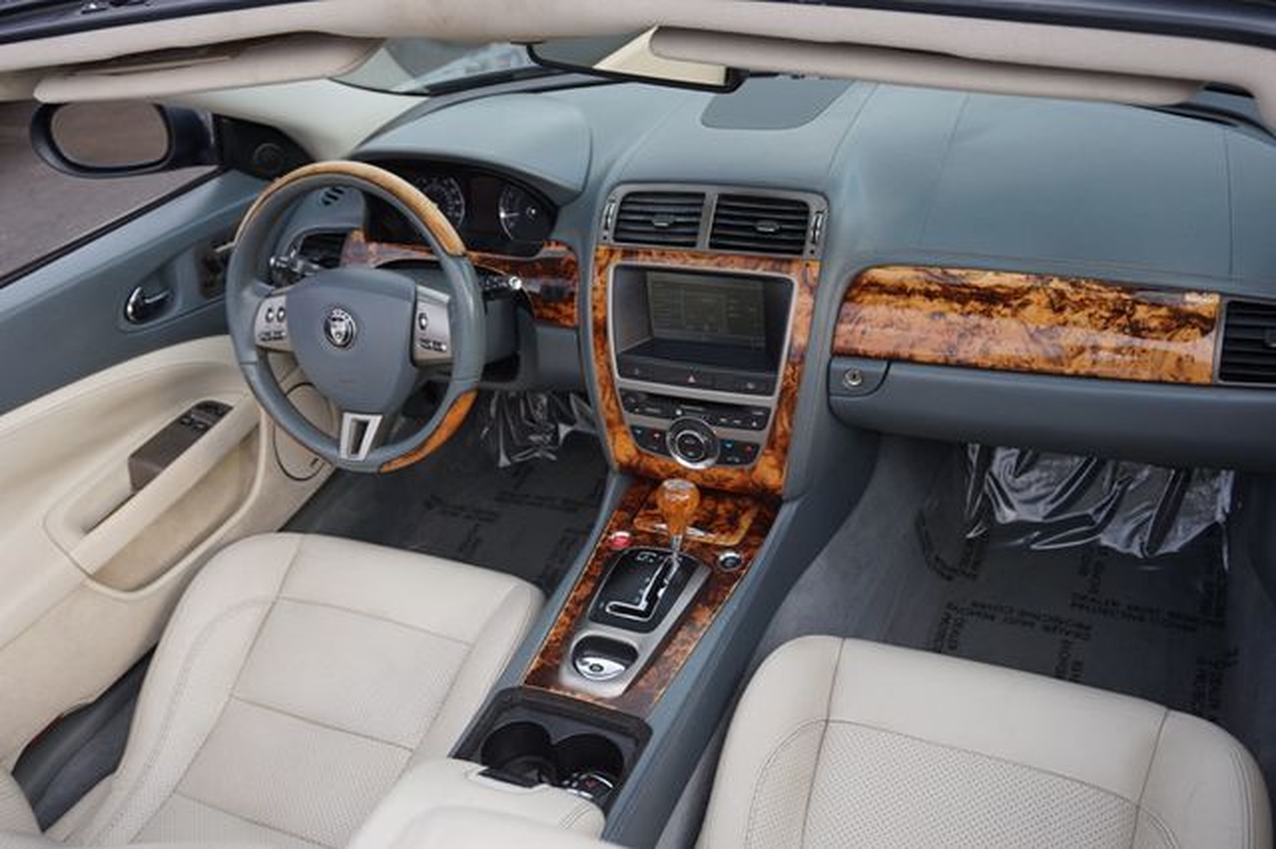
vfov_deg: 41.7
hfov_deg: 59.5
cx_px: 638
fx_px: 1116
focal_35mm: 32
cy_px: 424
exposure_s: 1/160
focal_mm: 21
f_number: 4.5
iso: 100
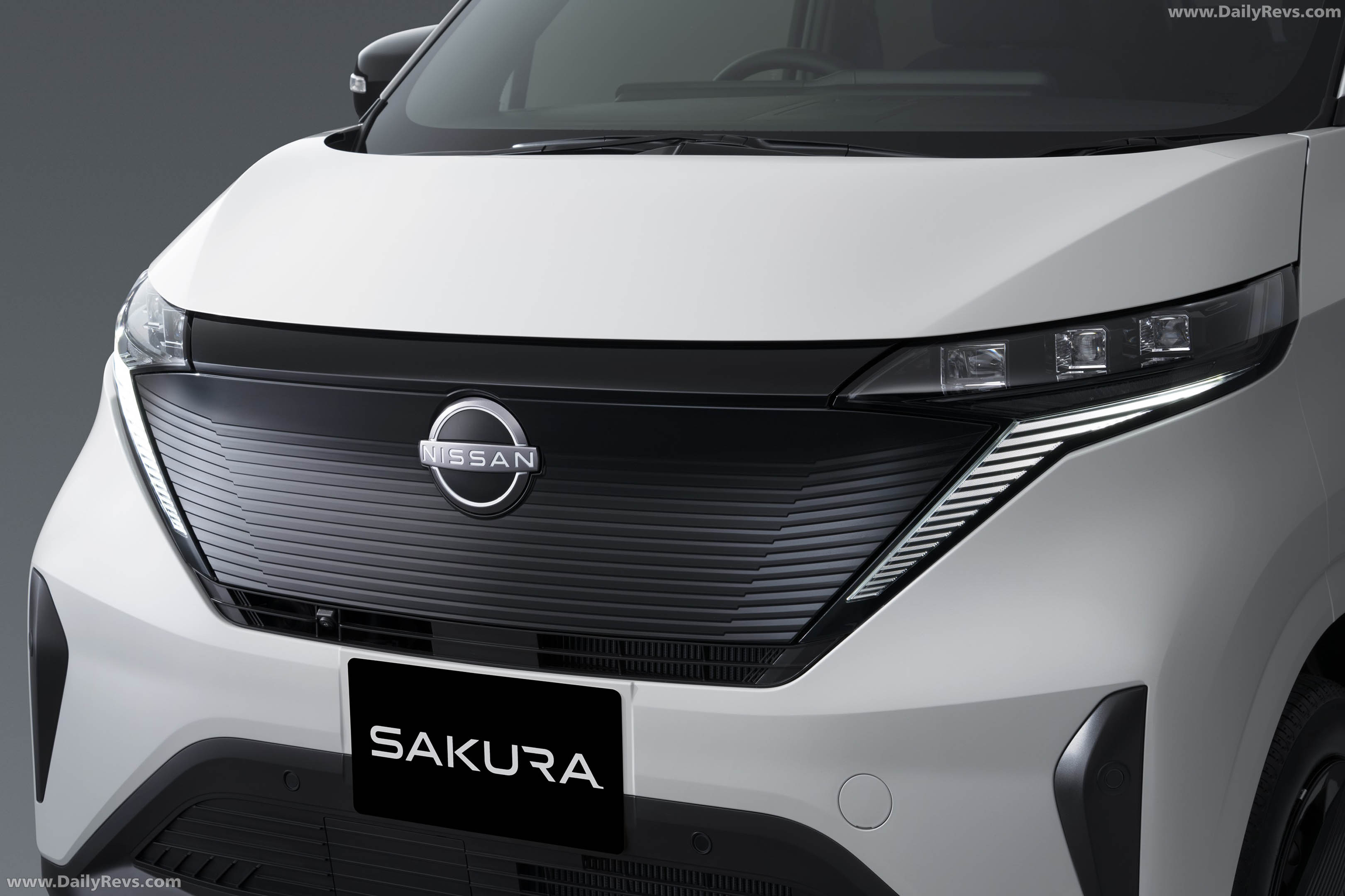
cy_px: 448
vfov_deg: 19.5
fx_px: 2615
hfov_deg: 28.8
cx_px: 672
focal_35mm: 70
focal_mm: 70
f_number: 11
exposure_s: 1/2
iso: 100
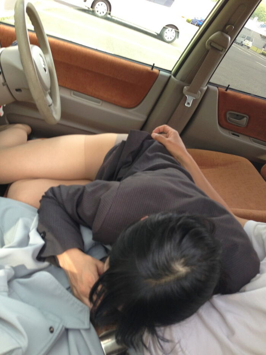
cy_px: 178
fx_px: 338
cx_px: 133
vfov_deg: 55.3
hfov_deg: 43.0
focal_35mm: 33
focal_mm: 4.13
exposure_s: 1/120
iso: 50
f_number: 2.4
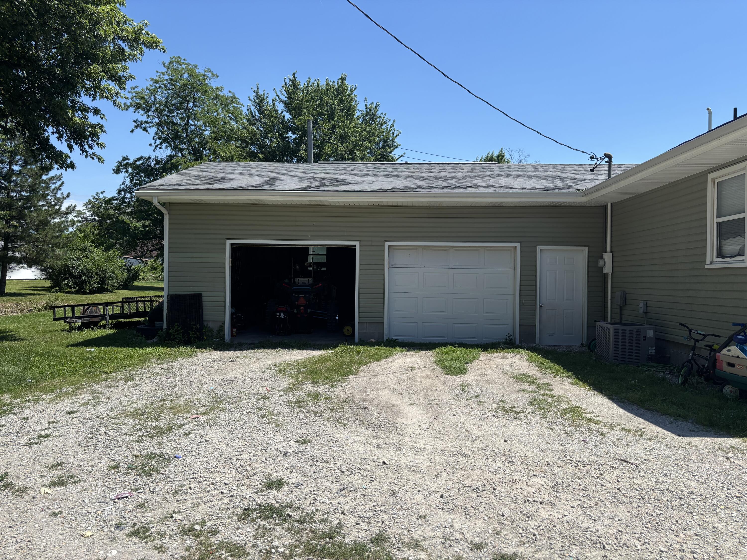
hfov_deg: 67.3
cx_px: 374
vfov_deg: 53.1
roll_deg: -0.7
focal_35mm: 26
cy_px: 280
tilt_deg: -0.6
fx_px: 561
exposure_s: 1/3413
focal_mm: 5.96
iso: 50
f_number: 1.6
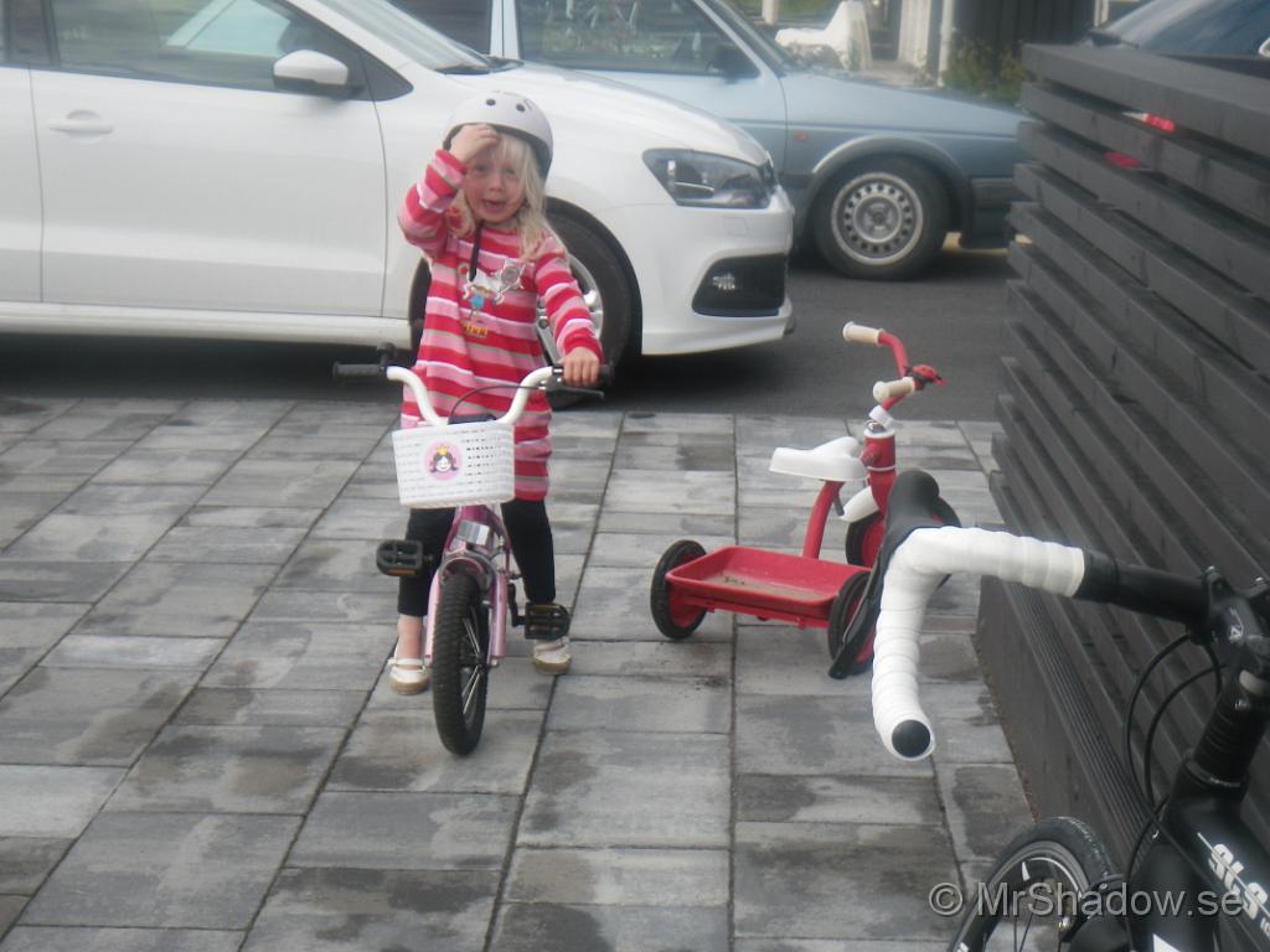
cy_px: 476
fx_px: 2275
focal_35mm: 62
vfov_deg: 23.7
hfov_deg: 31.2
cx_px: 635
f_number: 4.6
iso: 80
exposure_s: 1/160
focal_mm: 11.1
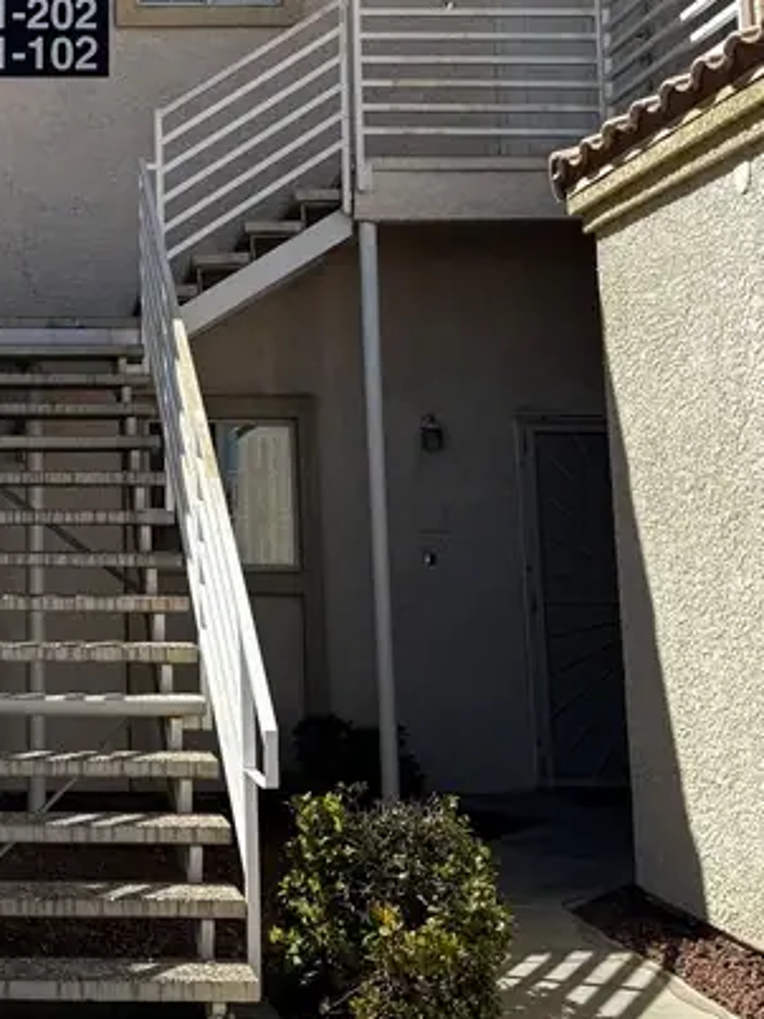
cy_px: 255
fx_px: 1796
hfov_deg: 23.0
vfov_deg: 31.1
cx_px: -15
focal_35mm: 61
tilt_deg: +8.3
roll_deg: +0.8
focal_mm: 6.76
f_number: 1.78
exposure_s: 1/4049
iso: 80
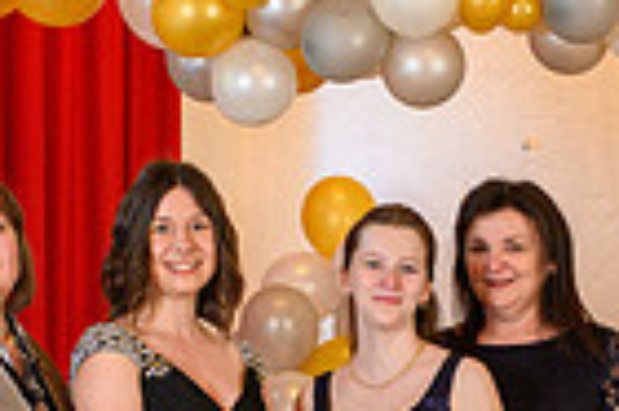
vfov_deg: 9.3
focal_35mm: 145
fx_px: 2490
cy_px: 451
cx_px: 318
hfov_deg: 14.2
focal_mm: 35
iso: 1250
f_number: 3.5
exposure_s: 1/100
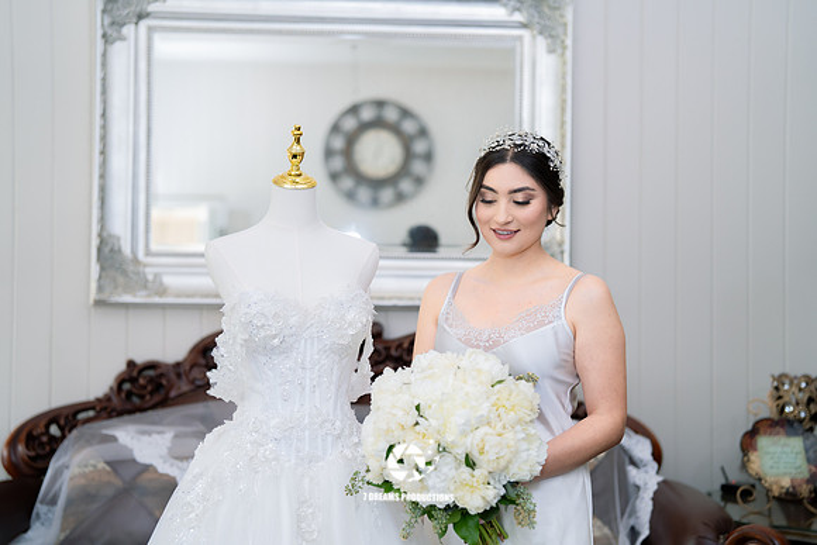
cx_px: 408
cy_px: 272
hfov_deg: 39.6
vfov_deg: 27.0
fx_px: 1135
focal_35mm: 50
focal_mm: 50
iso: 640
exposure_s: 1/200
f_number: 2
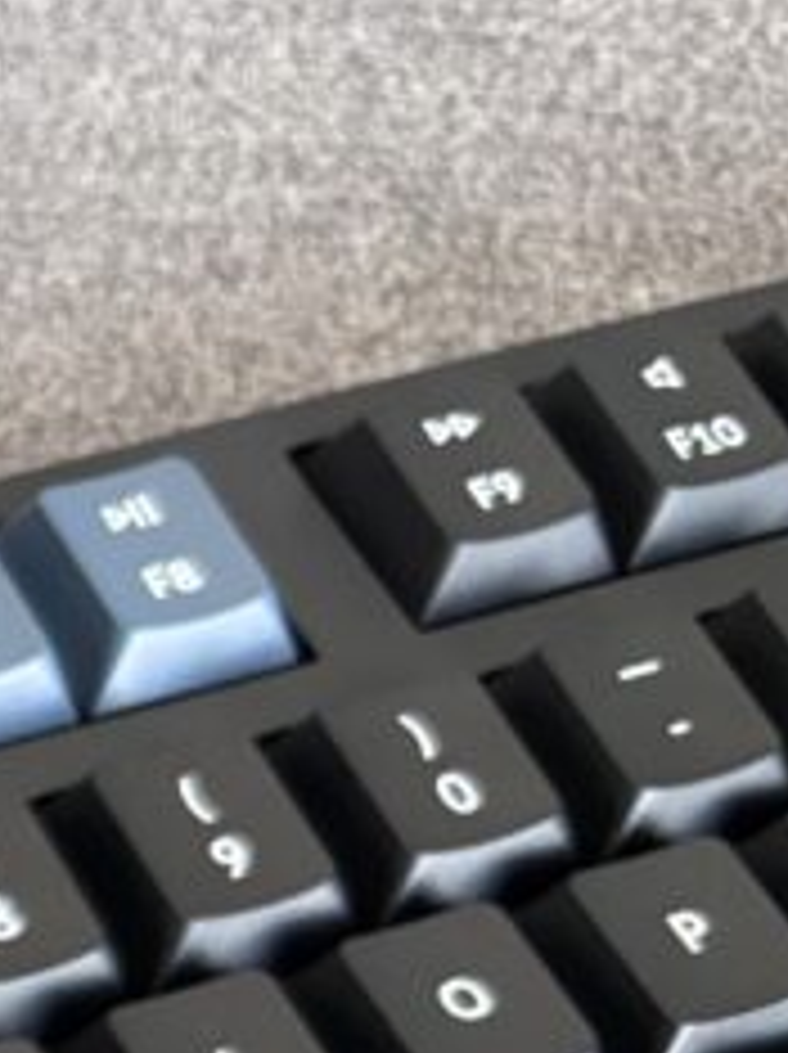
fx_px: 3466
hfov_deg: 10.8
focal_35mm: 114
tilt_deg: -57.1
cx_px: -1180
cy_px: 1642
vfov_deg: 15.7
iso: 250
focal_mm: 5.96
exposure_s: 1/60
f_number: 1.6
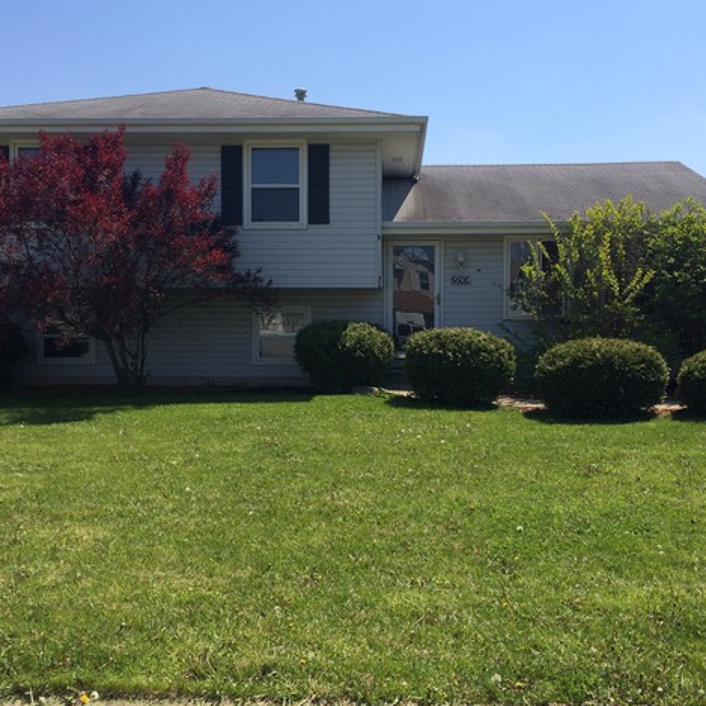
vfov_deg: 47.2
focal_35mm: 35
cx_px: 349
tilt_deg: -1.0
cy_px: 348
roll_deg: +0.4
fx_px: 808
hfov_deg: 47.2
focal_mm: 4.15
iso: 32
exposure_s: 1/2283
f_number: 2.2
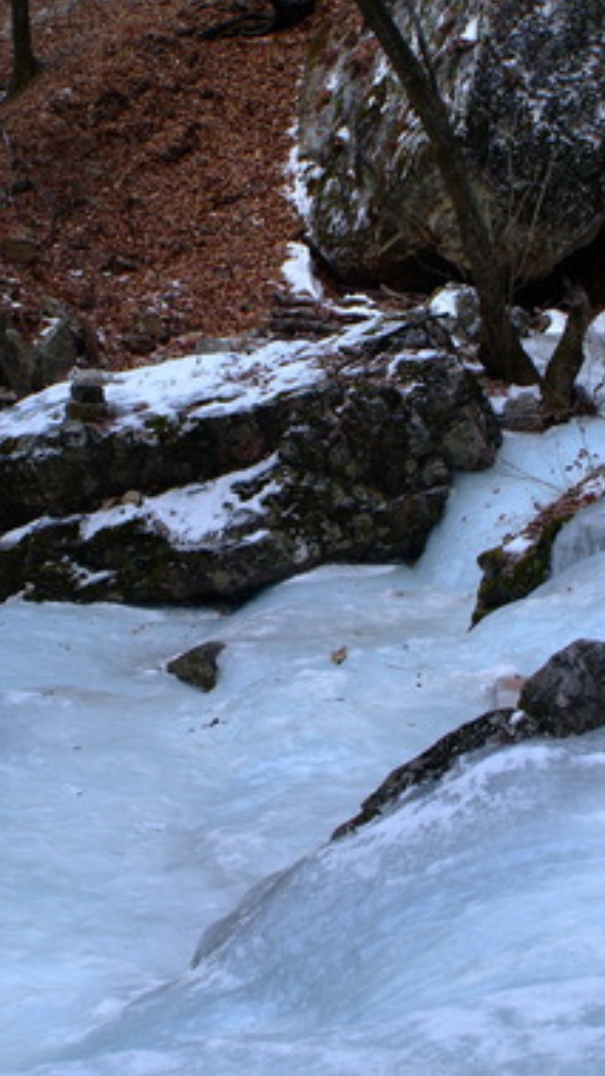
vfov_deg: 35.9
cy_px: 630
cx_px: 374
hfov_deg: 20.7
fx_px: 1655
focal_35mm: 58
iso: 200
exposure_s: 1/90
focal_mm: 20
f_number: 4.8
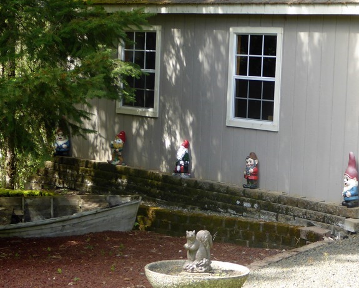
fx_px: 1201
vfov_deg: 13.6
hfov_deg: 16.9
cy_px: 156
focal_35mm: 113
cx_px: 280
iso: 100
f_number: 4.3
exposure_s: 1/100
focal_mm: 10.9
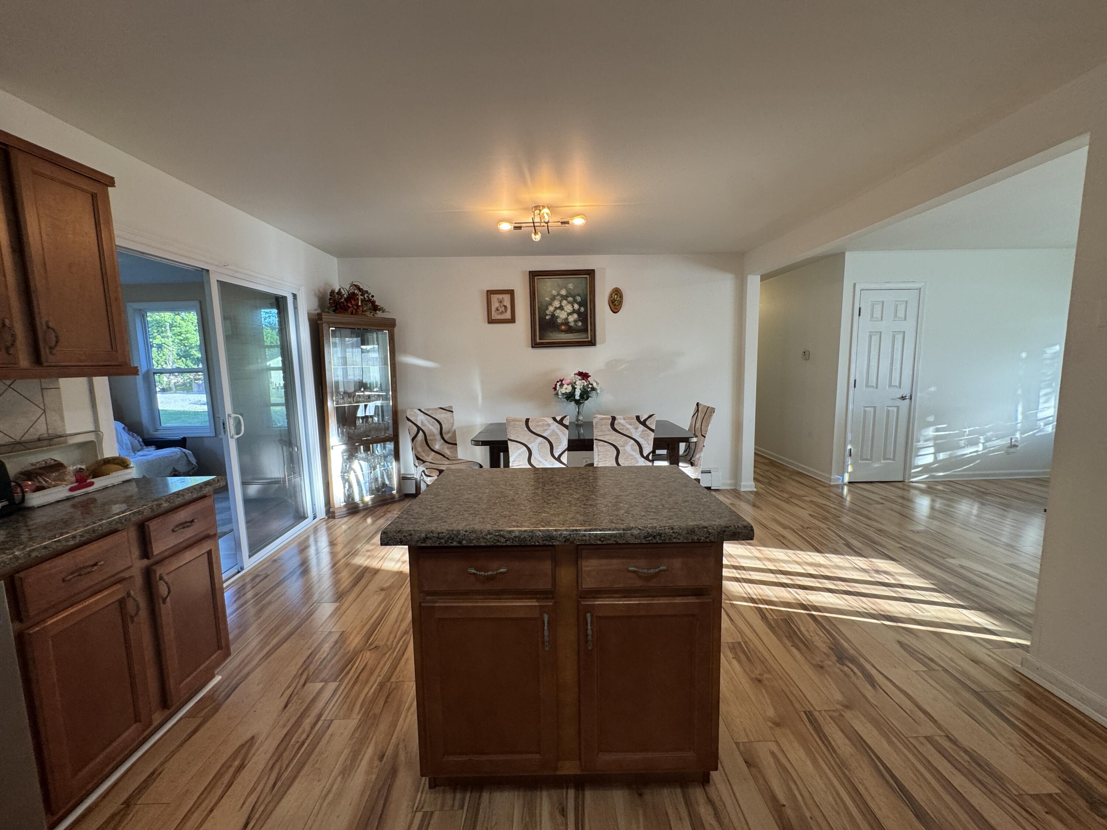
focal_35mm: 14
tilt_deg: -7.2
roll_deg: +1.3
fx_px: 448
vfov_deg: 85.7
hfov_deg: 102.1
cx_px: 554
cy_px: 415
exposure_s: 1/120
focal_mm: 2.22
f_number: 2.2
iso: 160
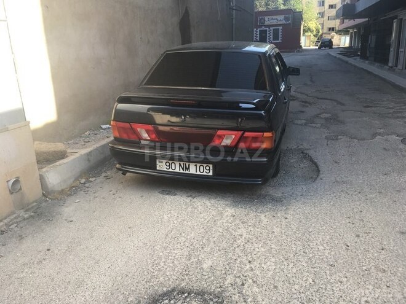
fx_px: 340
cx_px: 203
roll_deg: +1.8
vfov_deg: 48.2
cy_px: 152
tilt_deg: -16.3
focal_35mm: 29
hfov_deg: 61.7
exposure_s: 1/180
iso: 25
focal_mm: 4.15
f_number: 2.2
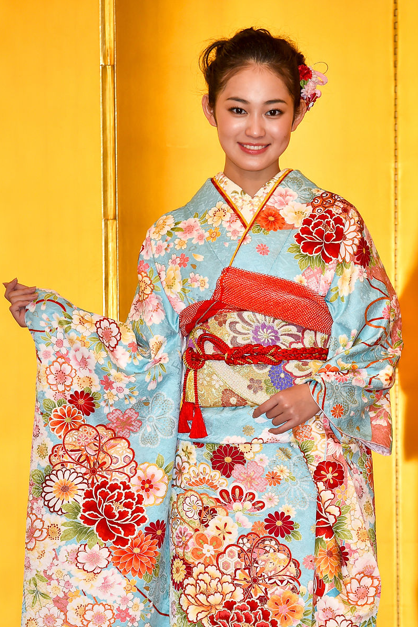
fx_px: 3066
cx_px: 208
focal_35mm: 176
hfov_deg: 7.8
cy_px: 315
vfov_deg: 11.7
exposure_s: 1/320
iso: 1000
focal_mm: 175
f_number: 5.6
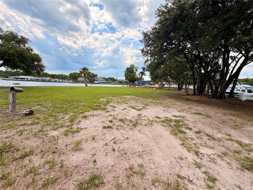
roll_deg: -2.0
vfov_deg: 85.7
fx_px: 102
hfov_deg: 102.1
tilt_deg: -6.8
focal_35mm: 14
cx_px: 126
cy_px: 95
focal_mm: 2.22
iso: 25
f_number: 2.2
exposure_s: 1/789
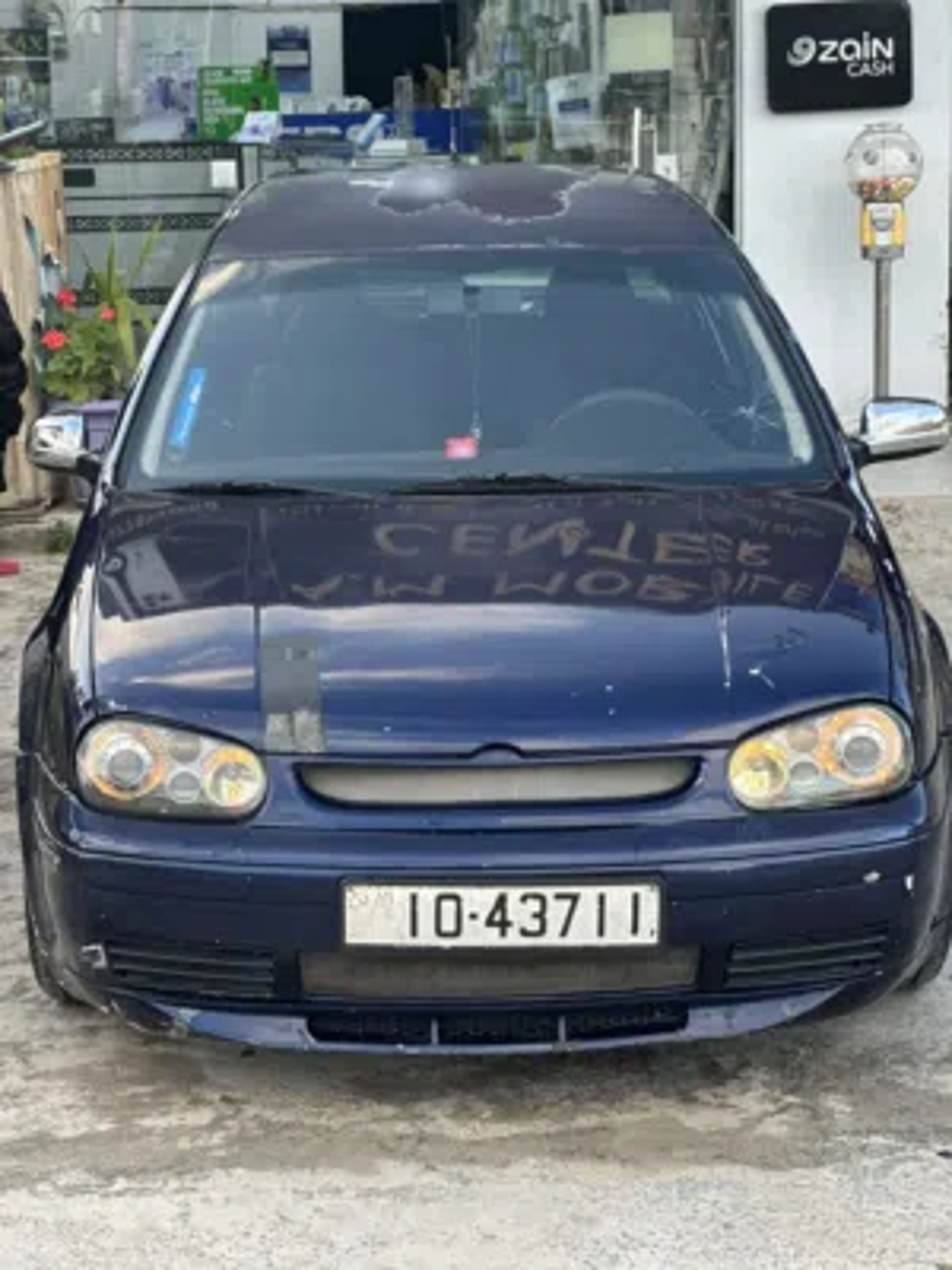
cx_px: 476
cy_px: 635
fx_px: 2824
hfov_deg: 19.1
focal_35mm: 77
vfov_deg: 25.3
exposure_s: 1/121
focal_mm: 9
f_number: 2.8
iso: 125
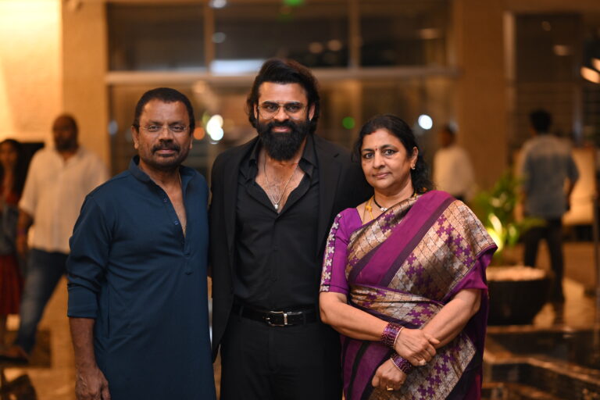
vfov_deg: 16.1
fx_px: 1417
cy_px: 200
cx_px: 300
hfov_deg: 23.9
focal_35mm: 85
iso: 1000
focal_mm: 85
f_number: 1.8
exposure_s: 1/200
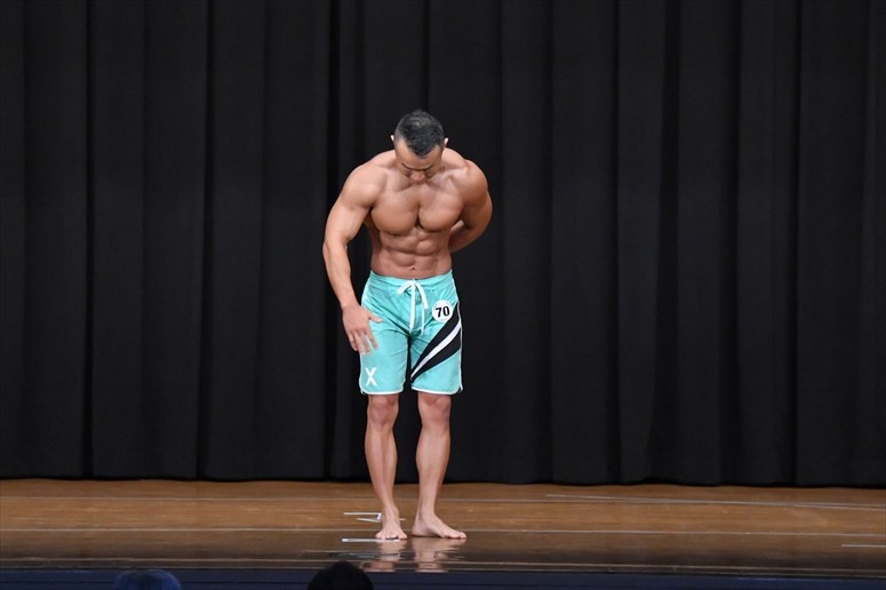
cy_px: 295
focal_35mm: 217
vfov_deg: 6.3
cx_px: 443
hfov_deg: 9.5
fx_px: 5338
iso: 8000
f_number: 5.6
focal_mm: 145
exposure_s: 1/400
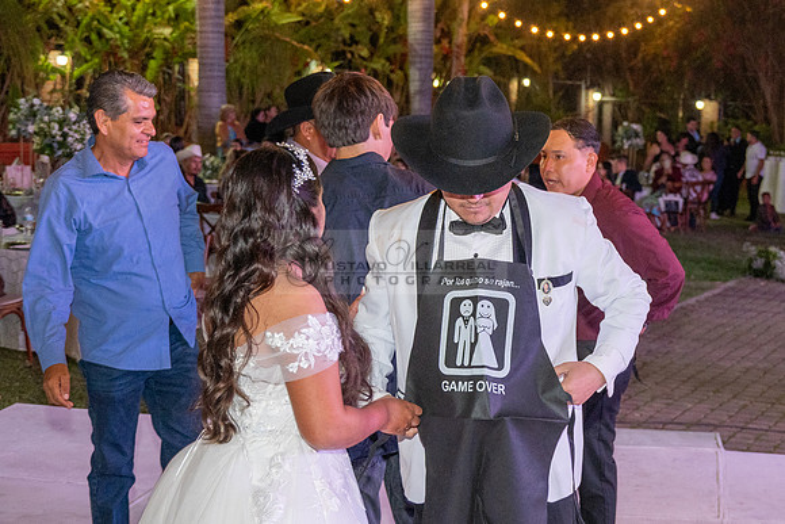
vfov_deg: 21.7
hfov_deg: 31.6
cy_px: 329
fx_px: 1366
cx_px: 571
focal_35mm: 63
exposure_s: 1/80
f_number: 5
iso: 2500
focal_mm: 43
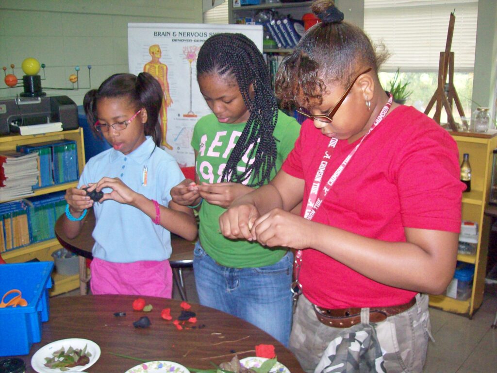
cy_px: 186
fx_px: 517
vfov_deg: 39.7
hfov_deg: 51.4
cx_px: 248
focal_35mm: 36
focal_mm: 6
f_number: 2.7
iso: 200
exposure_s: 1/64
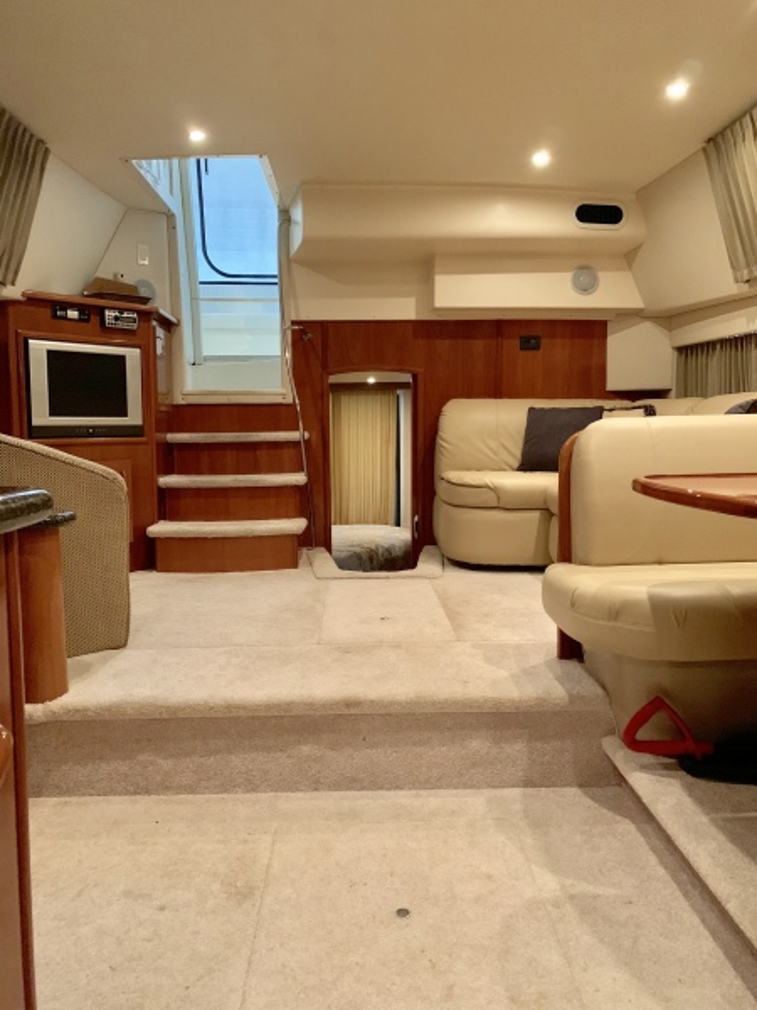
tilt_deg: -4.6
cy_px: 505
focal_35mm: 26
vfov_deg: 67.3
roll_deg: +0.3
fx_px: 758
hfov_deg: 53.1
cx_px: 378
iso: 800
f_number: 1.8
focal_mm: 4.25
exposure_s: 1/30
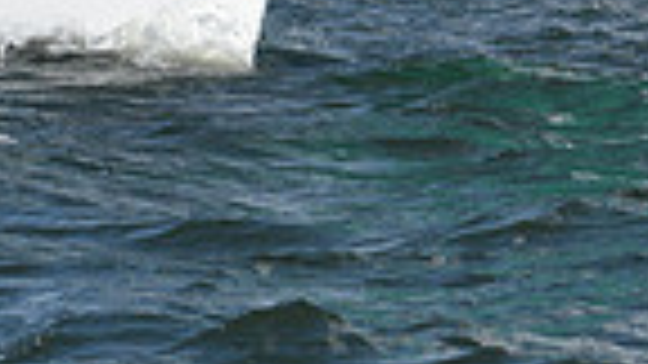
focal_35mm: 429
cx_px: 106
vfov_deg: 2.8
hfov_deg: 5.0
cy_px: -854
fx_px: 7371
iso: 320
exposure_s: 1/1250
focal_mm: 102
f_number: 10
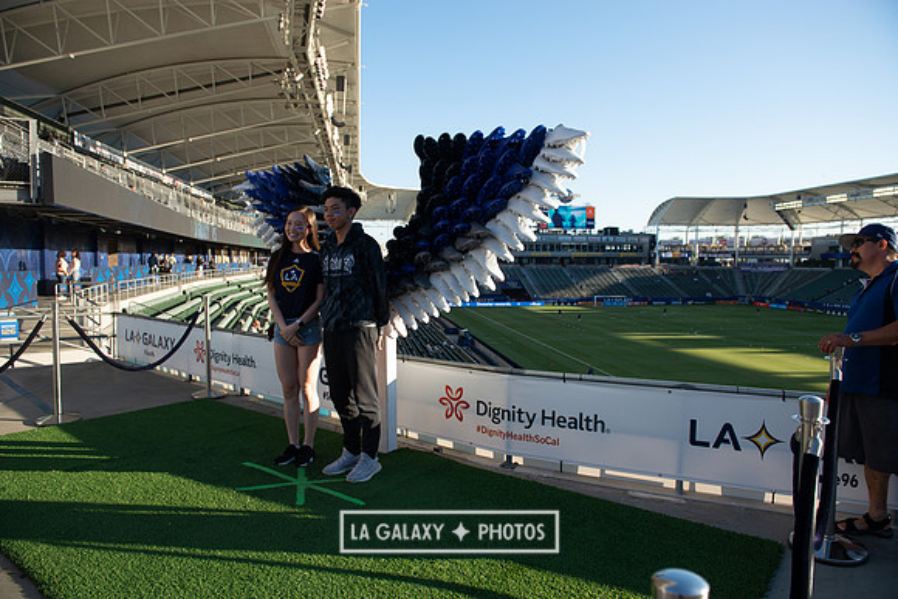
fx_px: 599
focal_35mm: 24
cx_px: 449
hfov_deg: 73.7
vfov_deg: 53.2
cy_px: 300
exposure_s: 1/640
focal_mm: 24
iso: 200
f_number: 4.5
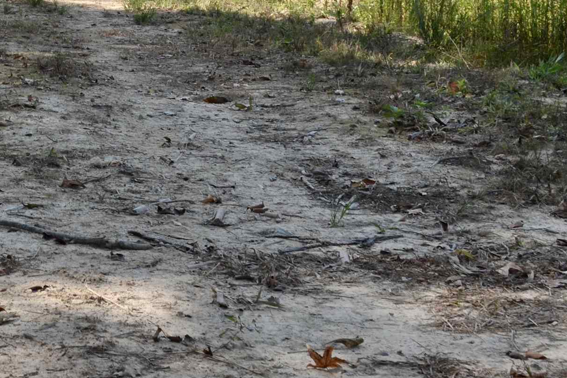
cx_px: 22
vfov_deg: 15.8
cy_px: -54
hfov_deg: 23.3
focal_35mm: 84
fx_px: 1323
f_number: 8
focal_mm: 22
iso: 125
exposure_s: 1/125
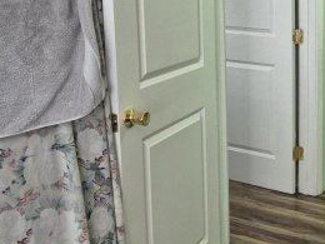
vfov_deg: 24.5
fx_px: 554
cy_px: 60
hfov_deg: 28.5
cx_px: 388
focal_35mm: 59
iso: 400
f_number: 1.8
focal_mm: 5.4
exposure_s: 1/120
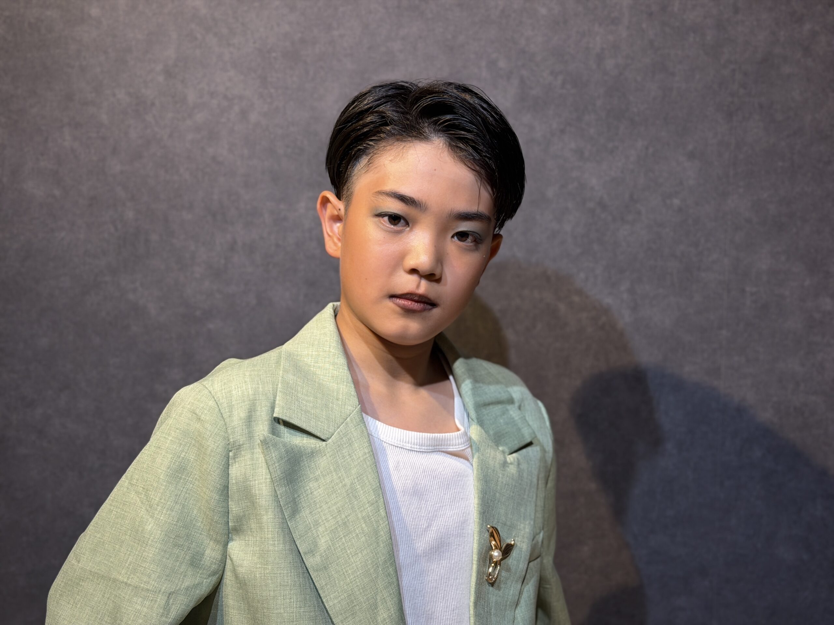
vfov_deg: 30.3
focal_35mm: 48
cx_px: 417
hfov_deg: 39.7
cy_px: 312
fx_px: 1156
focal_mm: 6.76
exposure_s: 1/100
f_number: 1.78
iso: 80
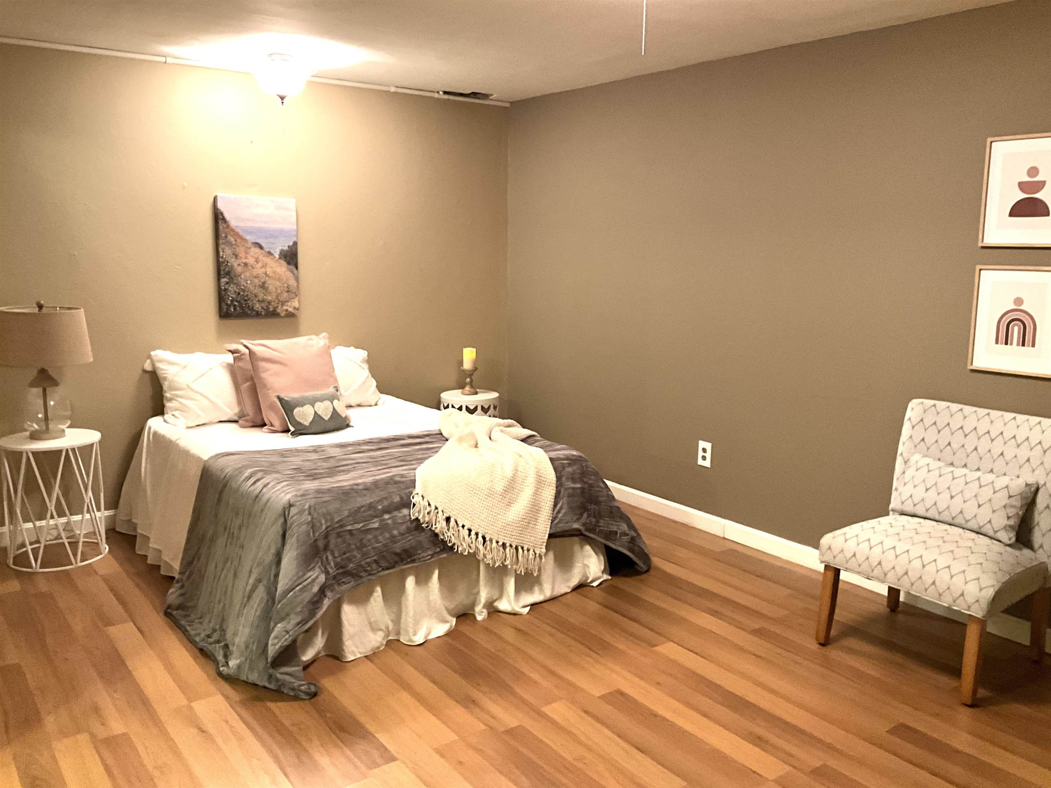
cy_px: 394
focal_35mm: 29
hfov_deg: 61.7
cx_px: 526
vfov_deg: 48.2
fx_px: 880
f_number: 1.8
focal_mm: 3
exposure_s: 1/30
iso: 250
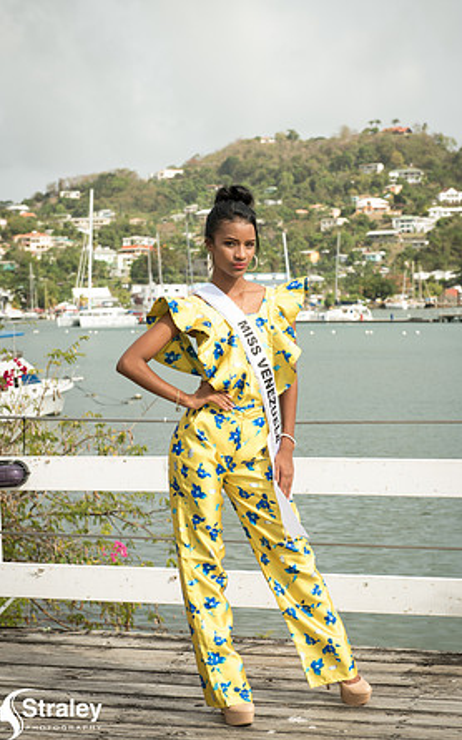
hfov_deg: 19.1
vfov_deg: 30.2
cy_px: 372
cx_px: 236
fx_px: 1370
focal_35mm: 68
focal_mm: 66
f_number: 7.1
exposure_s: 1/160
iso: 100
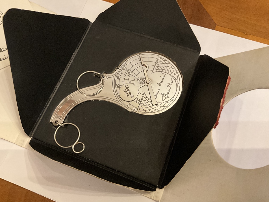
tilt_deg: -69.6
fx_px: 225
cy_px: 101
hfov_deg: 61.7
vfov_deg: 48.2
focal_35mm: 29
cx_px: 134
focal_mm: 3
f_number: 1.8
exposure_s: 1/30
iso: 400
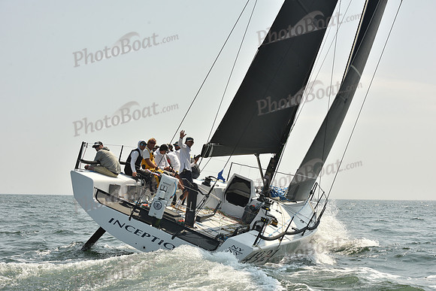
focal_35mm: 70
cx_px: 218
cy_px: 146
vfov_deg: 19.5
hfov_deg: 28.8
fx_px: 848
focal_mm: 70
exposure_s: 1/800
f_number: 9
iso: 250
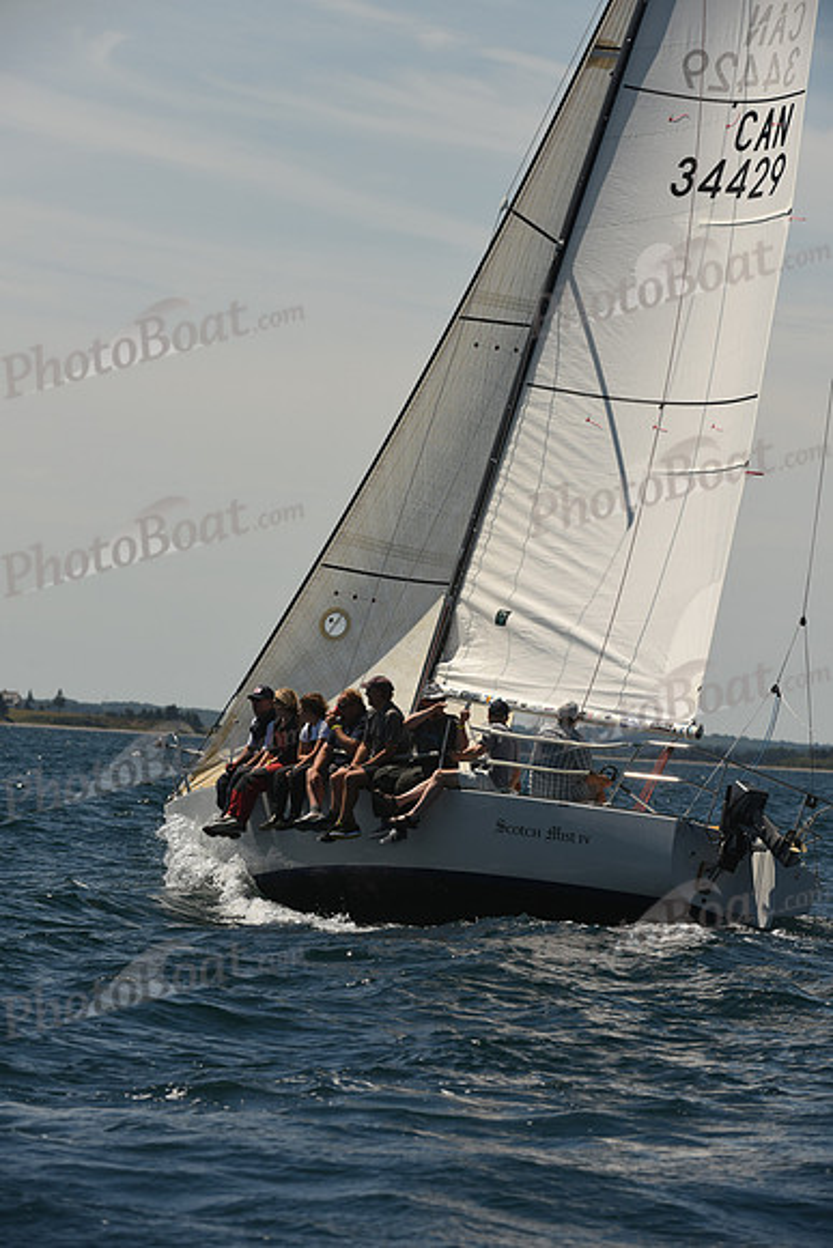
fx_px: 6937
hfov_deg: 6.9
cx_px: 416
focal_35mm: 200
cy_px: 624
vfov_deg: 10.3
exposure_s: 1/1000
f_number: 8
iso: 250
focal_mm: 200
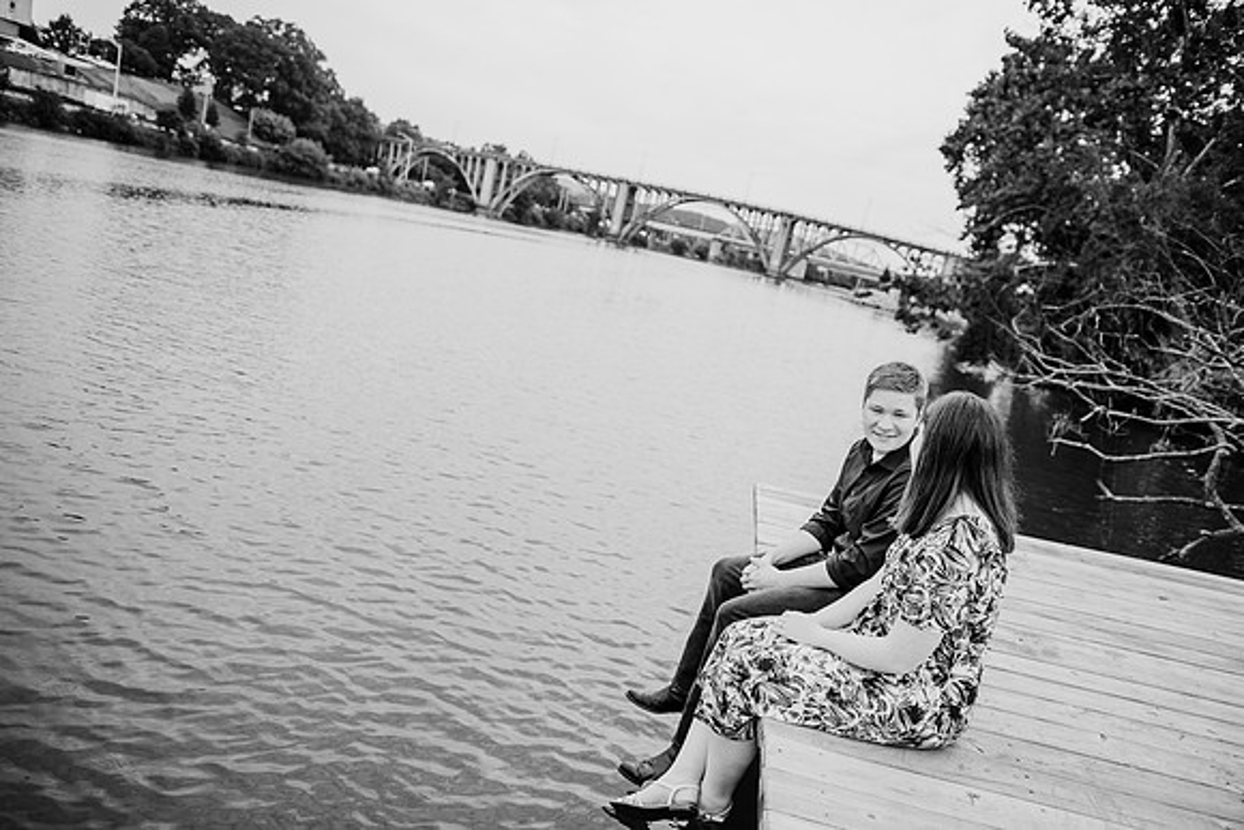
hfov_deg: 73.7
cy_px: 415
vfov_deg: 53.2
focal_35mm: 24
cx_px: 622
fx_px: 829
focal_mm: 24
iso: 200
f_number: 2.8
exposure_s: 1/800
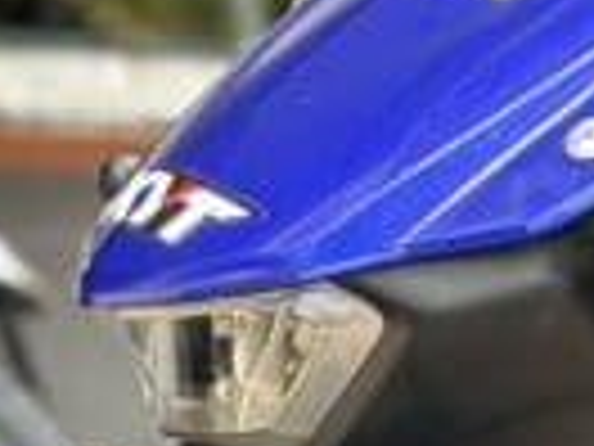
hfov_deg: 5.3
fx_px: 6366
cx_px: 850
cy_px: 1442
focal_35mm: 371
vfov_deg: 3.9
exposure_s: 1/192
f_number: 1.78
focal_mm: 6.86
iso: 80
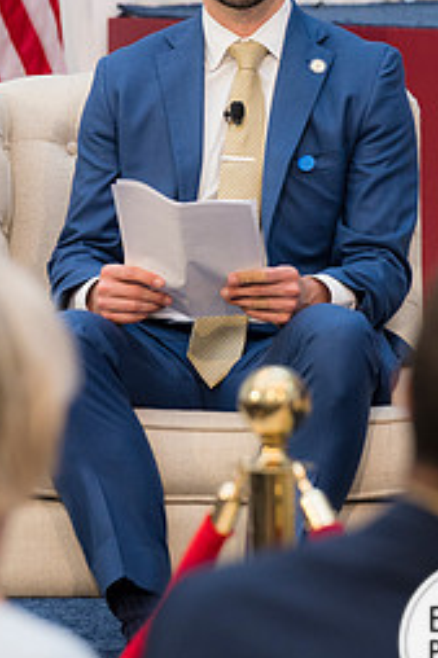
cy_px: 228
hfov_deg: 3.4
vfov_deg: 5.2
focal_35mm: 399
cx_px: 267
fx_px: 7291
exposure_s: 1/160
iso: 720
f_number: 4
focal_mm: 150
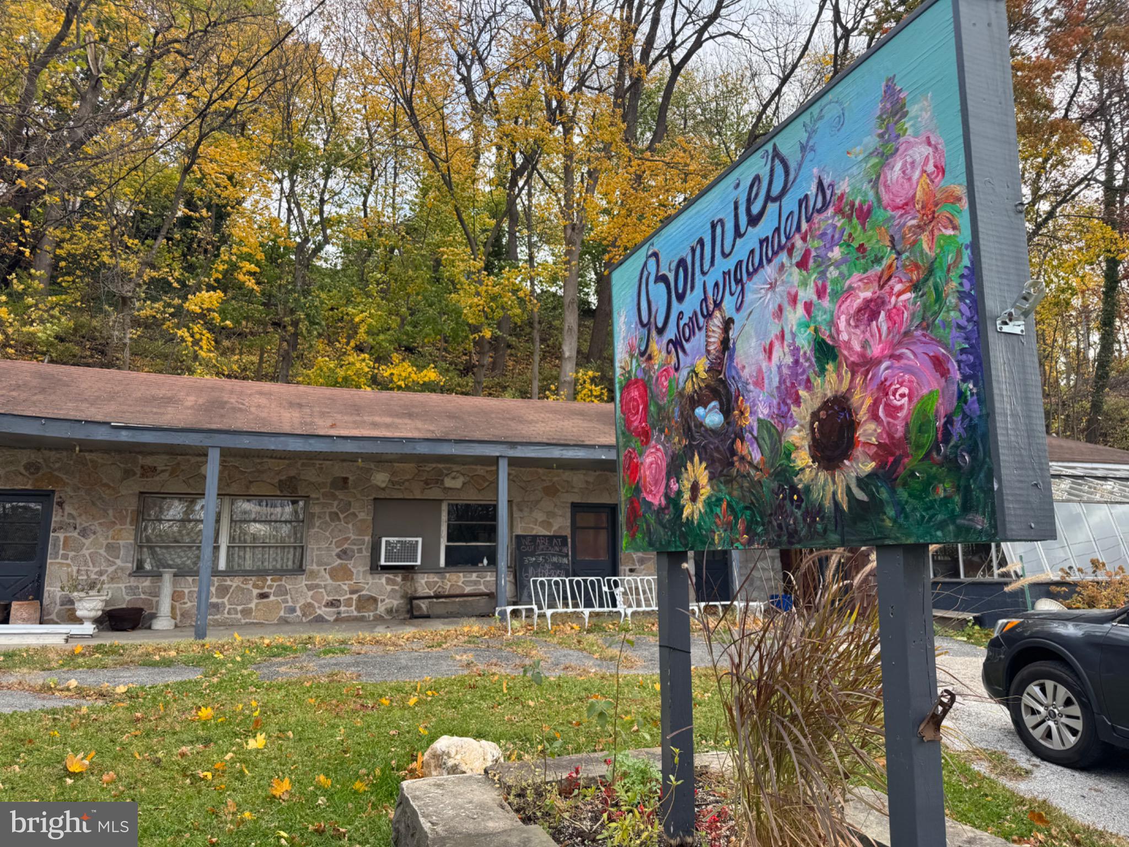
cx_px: 564
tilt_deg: +10.4
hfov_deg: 71.6
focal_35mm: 24
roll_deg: +0.5
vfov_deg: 56.8
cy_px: 424
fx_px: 783
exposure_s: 1/572
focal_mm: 6.76
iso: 80
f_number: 1.78
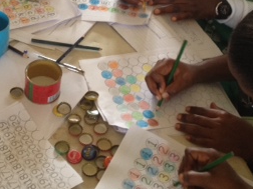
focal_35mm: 89
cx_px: 79
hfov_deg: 21.9
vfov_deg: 16.3
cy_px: 2
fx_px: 650
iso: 100
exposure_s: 1/20
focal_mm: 4.28
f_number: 2.4
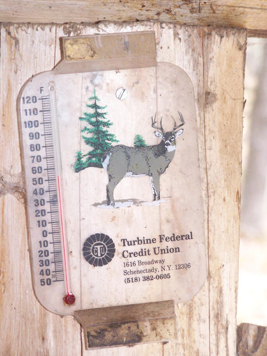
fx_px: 1635
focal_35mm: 159
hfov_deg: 9.3
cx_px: 134
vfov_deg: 12.4
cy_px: 178
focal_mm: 26.4
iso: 400
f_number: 3.2
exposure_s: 1/125
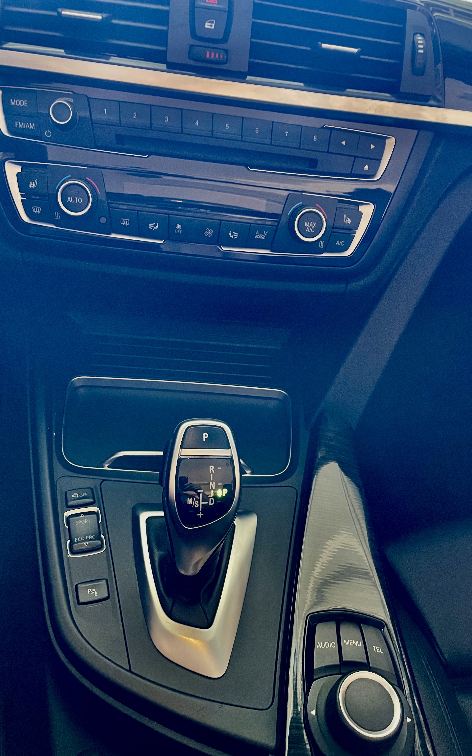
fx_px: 576
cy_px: 382
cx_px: 247
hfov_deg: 44.5
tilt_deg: -38.8
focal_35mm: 28
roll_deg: -9.3
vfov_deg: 66.5
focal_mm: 4.2
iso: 250
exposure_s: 1/60
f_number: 1.6
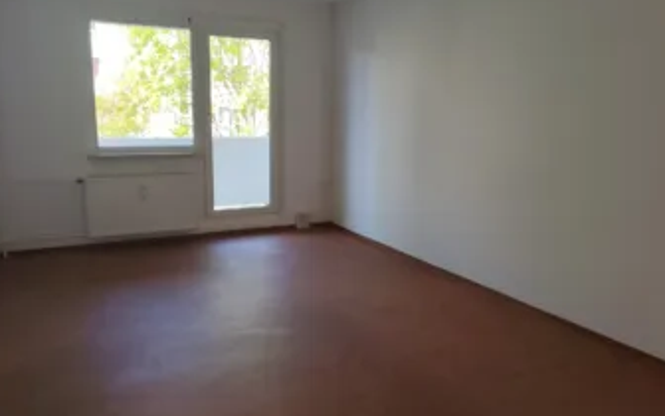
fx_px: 526
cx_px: 317
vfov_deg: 43.1
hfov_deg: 64.6
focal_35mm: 29
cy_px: 212
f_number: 1.65
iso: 64
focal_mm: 6.14
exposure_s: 1/100
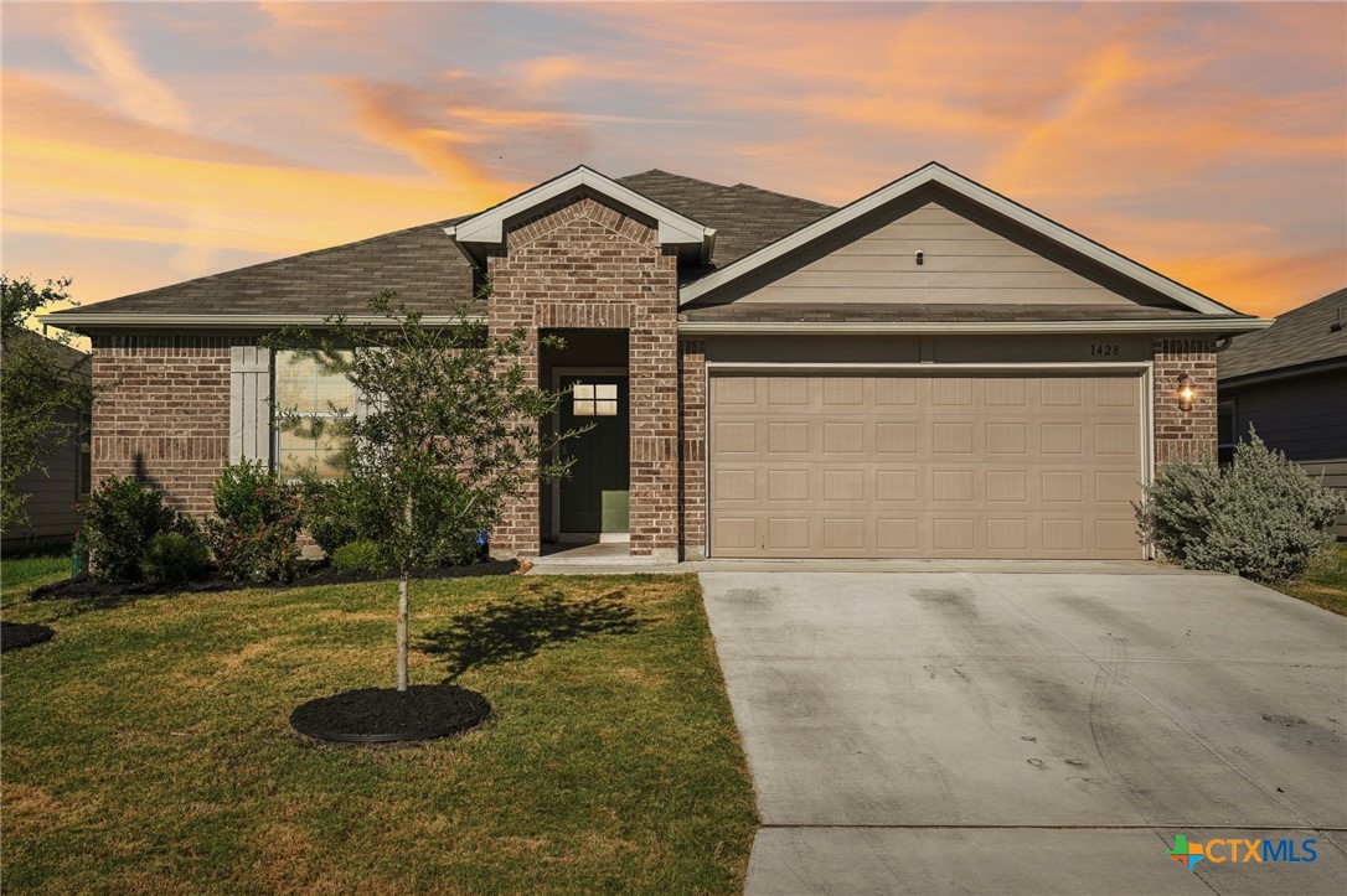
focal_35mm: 35
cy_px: 448
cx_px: 674
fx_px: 1309
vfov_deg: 37.8
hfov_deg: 54.5
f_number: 8
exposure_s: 1/1000
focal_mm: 35
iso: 200
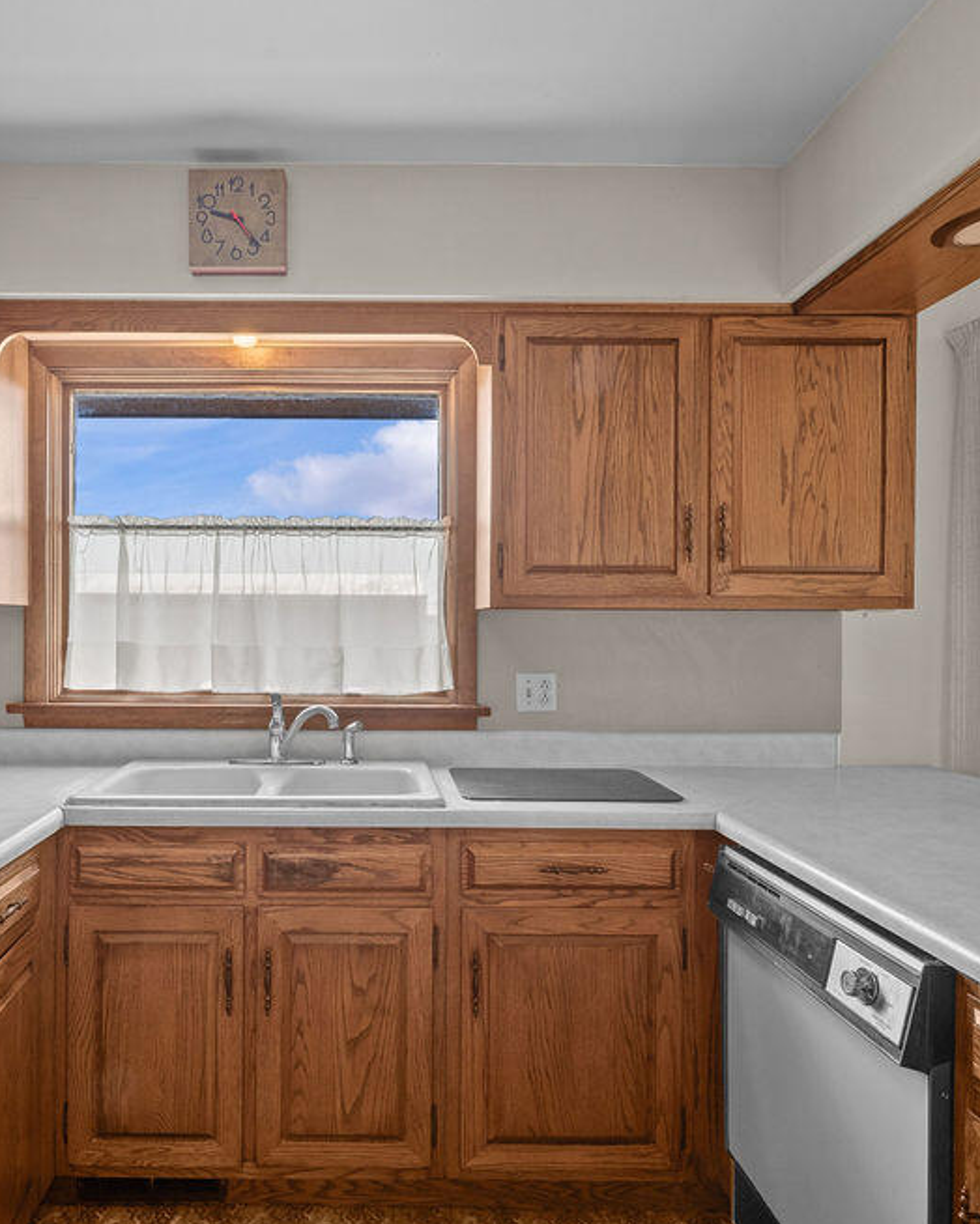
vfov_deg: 73.2
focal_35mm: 23
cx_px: 368
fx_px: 824
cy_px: 629
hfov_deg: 60.7
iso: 250
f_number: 10
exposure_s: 1/6
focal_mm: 15.5
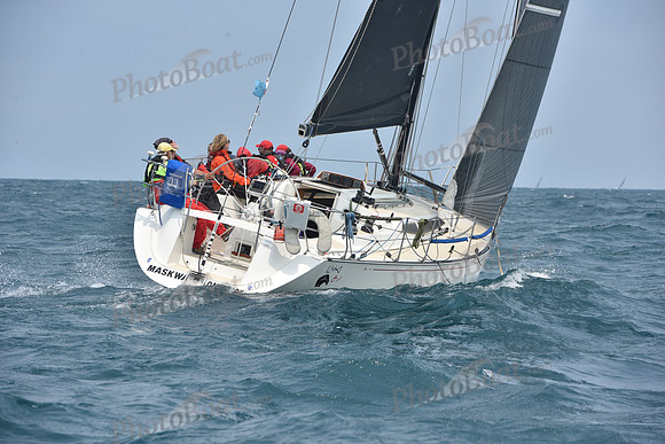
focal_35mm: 200
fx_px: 3695
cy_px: 222
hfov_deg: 10.3
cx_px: 332
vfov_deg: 6.9
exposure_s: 1/800
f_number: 10
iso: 250
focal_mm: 200
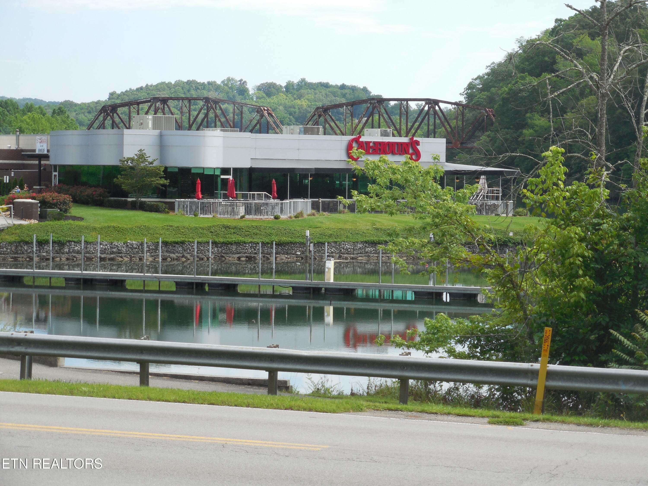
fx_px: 2228
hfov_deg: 16.6
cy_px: 243
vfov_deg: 12.5
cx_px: 324
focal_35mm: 119
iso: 125
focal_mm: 21.5
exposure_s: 1/320
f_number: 4.8
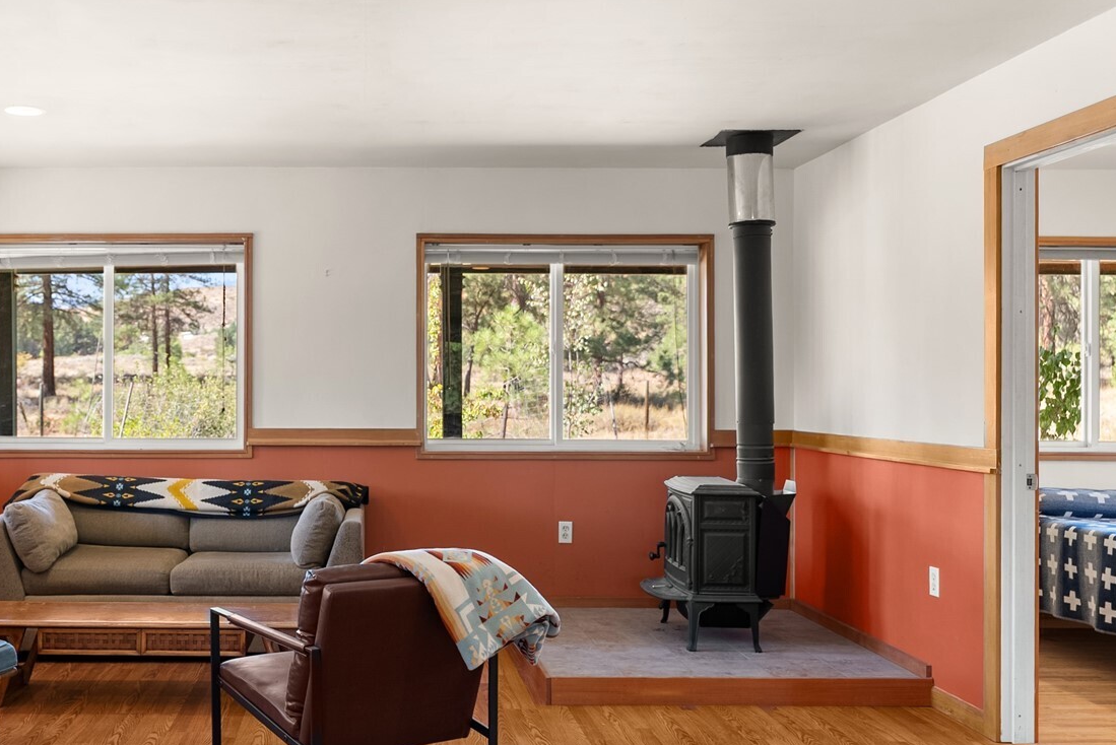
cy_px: 399
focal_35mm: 37
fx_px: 1148
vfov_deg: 36.0
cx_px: 347
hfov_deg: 50.6
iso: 400
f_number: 3.2
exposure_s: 1/15
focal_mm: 24
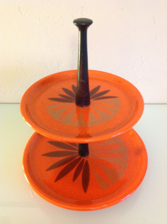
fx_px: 226
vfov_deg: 52.7
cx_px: 84
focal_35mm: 35
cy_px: 112
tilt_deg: -38.8
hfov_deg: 40.6
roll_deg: +3.4
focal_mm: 4.28
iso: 400
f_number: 2.4
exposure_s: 1/15
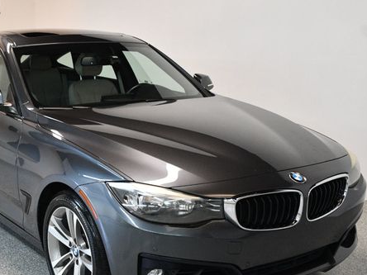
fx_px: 573
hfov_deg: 35.2
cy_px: 162
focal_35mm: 54
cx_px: 119
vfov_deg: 27.0
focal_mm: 26
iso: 1800
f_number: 3.8
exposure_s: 1/125
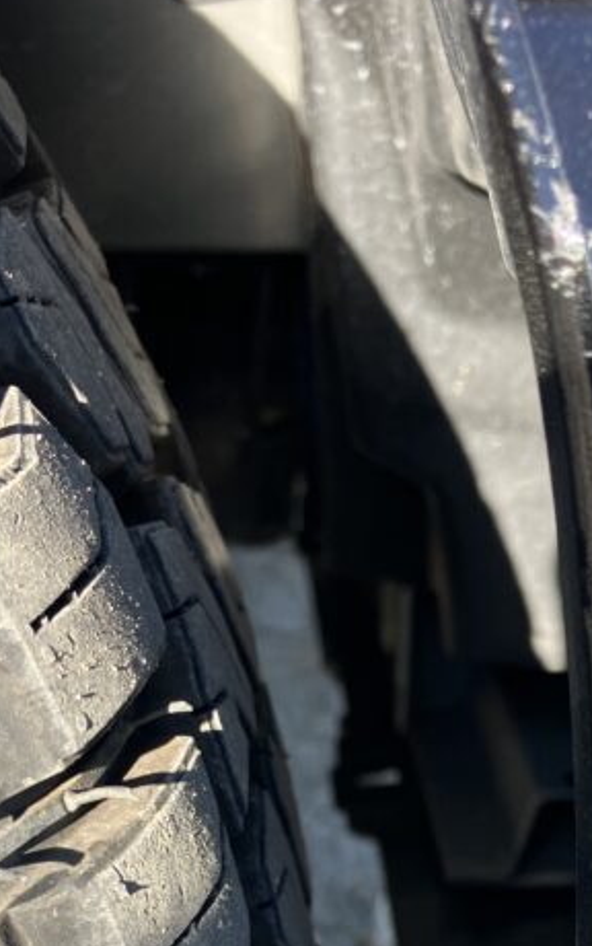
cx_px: 321
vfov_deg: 28.4
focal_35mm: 66
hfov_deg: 19.7
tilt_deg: -30.7
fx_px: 1702
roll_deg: -1.1
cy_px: 1024
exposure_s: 1/136
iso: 25
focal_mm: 3.99
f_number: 1.8
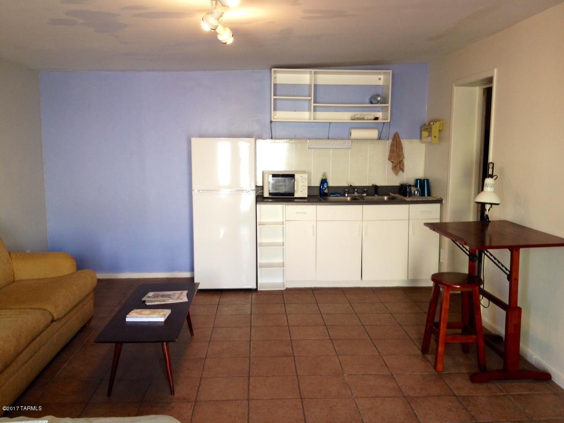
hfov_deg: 52.6
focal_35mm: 35
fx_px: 570
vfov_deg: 40.7
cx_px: 282
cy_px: 212
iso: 50
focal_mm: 4.28
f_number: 2.4
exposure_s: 1/24
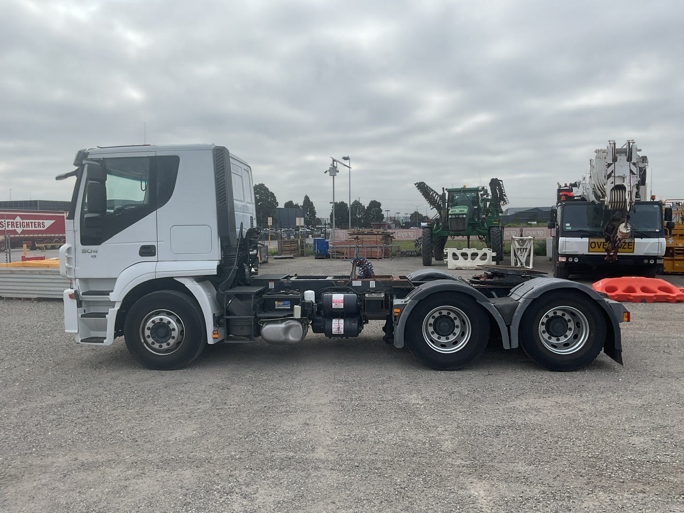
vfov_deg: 48.2
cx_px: 342
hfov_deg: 61.7
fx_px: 573
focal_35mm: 29
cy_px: 256
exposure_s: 1/1377
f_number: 1.8
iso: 16
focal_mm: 3
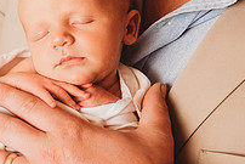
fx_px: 783
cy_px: 52
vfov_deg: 11.9
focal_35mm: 115
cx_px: 15
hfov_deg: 17.5
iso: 100
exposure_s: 1/160
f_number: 4
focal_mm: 40
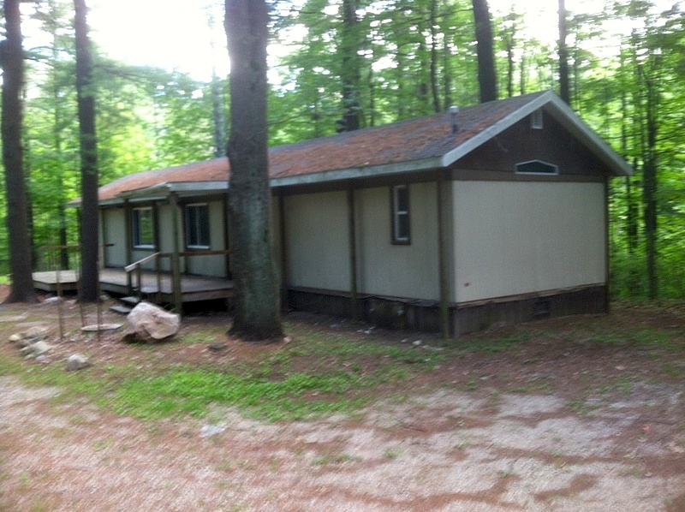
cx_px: 342
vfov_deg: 40.6
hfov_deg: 52.7
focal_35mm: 35
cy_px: 256
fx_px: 692
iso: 80
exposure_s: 1/15
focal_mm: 3.85
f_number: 2.8
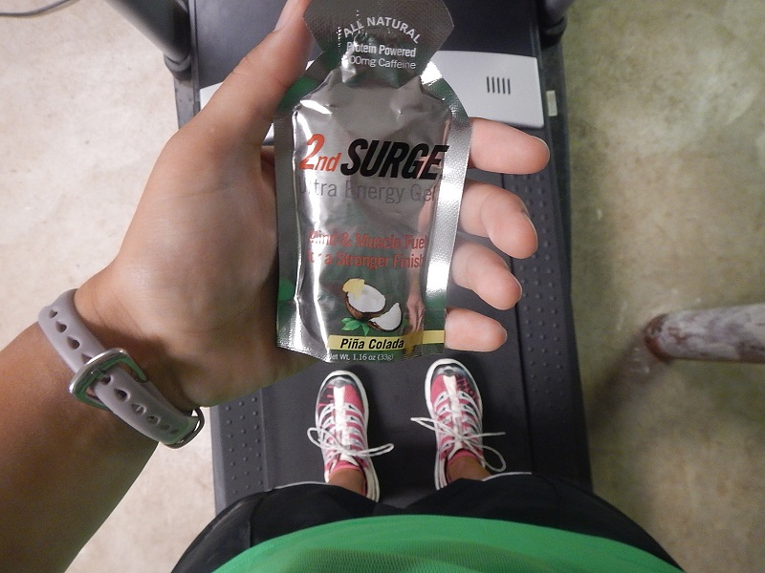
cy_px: 286
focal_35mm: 28
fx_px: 619
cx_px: 382
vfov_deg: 49.7
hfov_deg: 63.4
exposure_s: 1/10
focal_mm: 5
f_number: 3.9
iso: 400
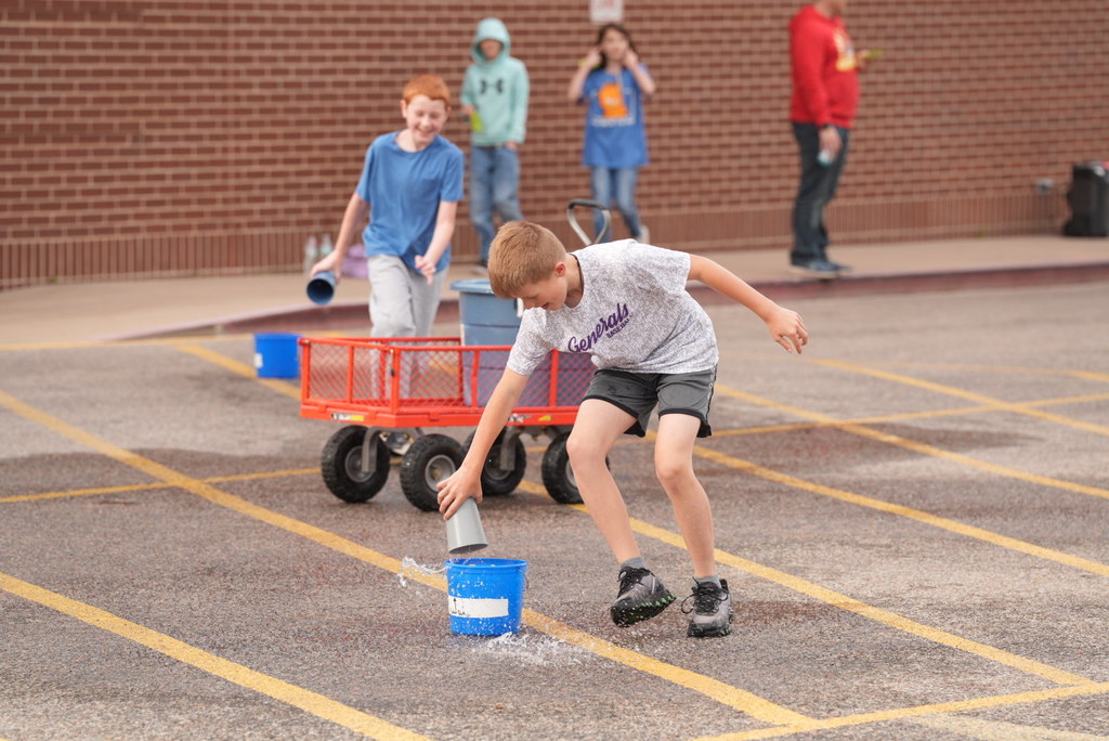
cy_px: 370
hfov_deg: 10.3
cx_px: 554
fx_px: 6164
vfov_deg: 6.9
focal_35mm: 200
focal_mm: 200
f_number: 5.6
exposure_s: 1/500
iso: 400
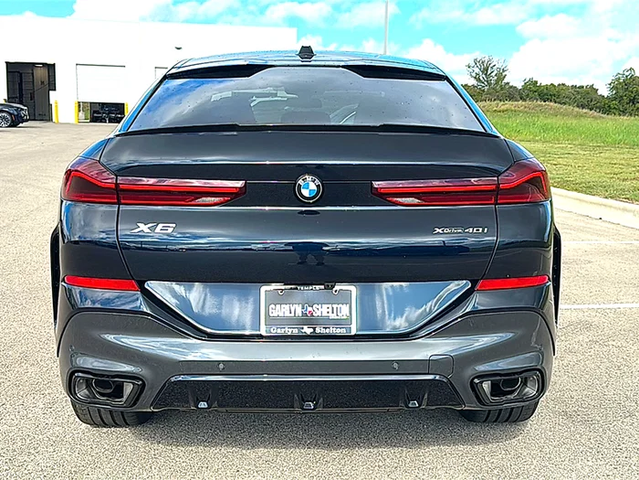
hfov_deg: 50.1
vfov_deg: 38.7
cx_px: 320
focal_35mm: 37
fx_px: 683
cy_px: 240
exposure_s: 1/2262
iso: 80
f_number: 1.78
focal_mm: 6.86
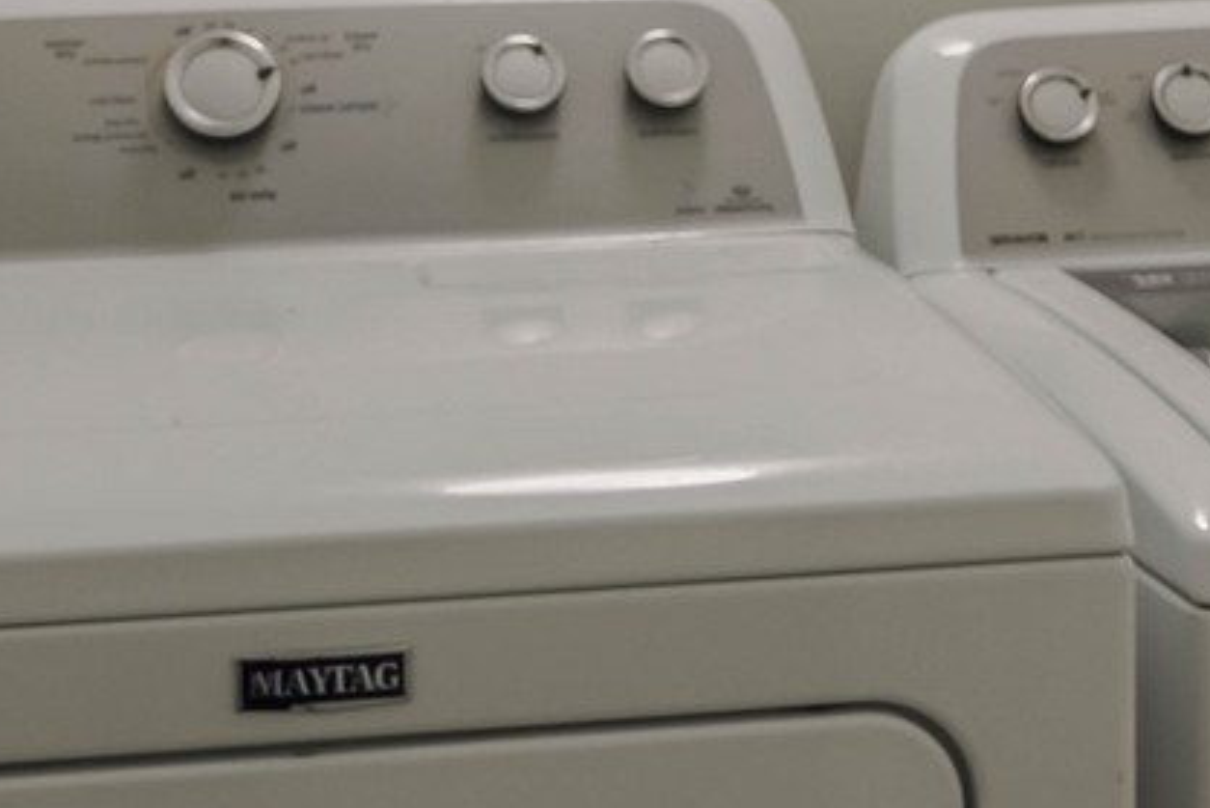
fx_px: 3328
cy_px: 72
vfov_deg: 13.7
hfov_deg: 20.6
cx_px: 646
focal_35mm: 99
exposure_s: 1/250
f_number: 8
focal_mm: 24
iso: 320
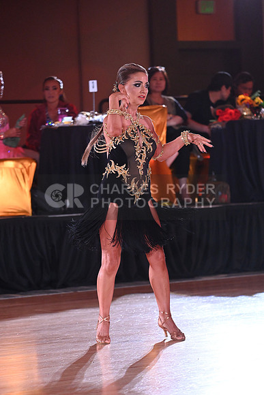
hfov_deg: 8.1
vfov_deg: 12.1
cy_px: 198
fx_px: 1869
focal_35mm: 170
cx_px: 132
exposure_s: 1/400
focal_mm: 170
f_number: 5
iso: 5000
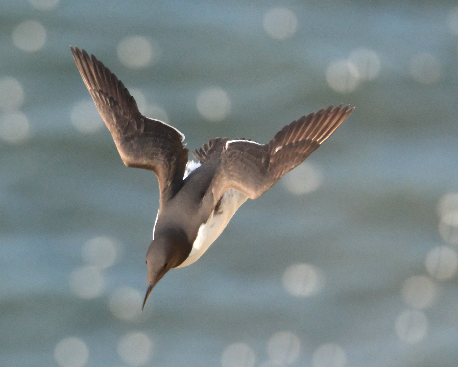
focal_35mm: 764
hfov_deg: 2.5
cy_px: 184
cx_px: 208
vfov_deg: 2.0
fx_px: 10357
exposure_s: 1/4000
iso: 5000
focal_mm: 451.3
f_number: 7.1
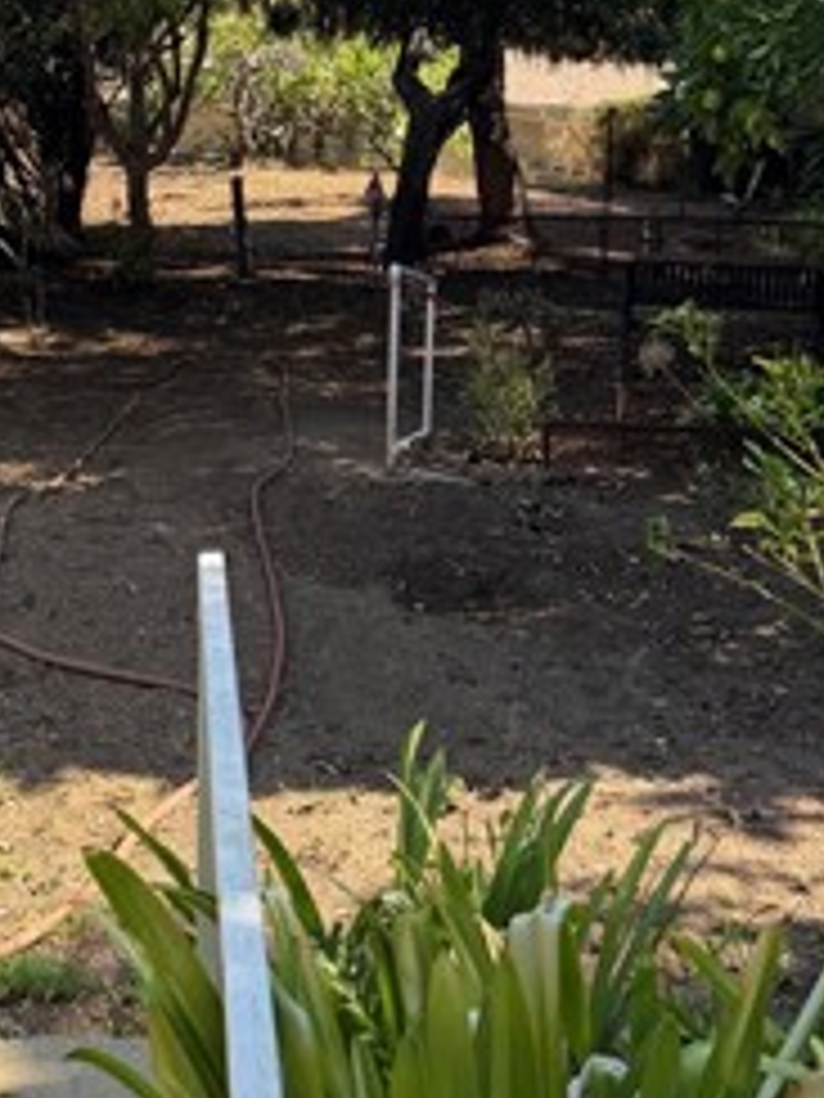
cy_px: -68
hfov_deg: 23.1
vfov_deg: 28.3
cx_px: 248
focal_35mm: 63
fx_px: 2000
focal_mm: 6.76
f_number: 1.78
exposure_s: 1/1618
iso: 100
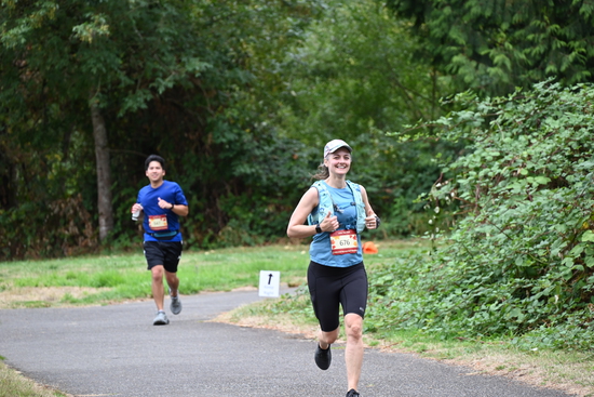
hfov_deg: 10.3
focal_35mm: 200
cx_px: 297
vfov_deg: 6.9
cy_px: 198
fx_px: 3301
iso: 500
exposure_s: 1/250
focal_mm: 200
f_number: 6.3
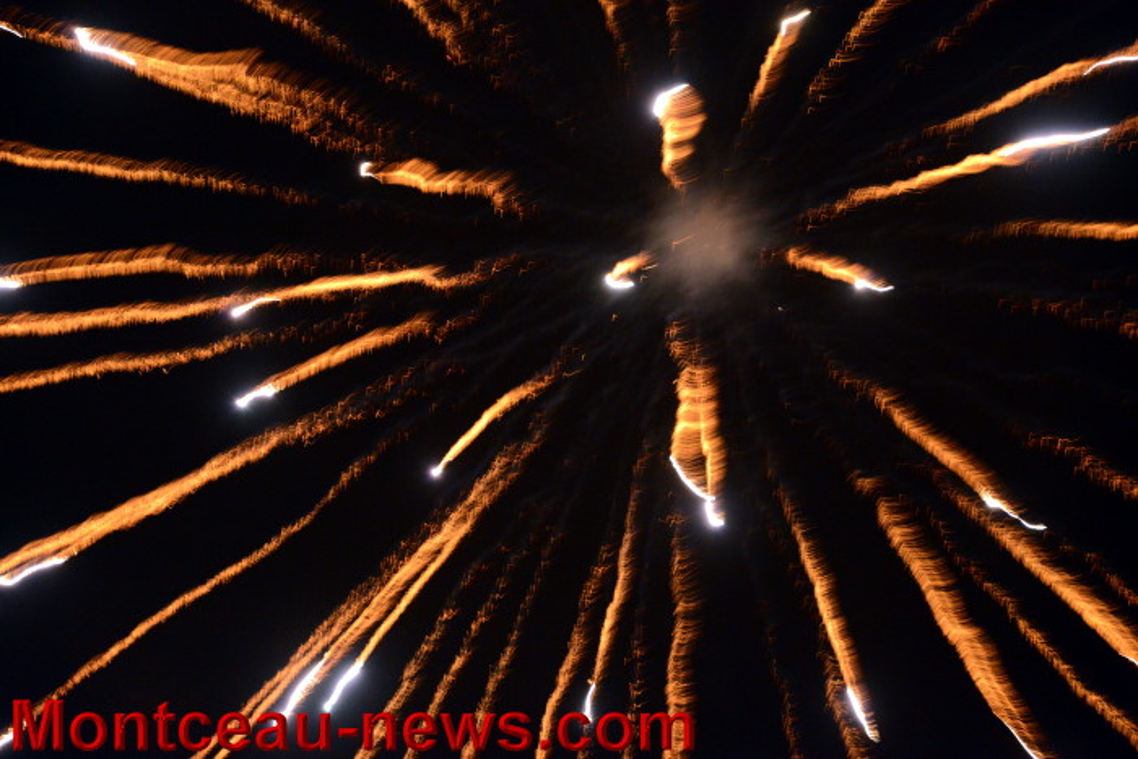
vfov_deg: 10.2
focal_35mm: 135
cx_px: 569
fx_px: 4268
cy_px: 380
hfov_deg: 15.2
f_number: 5.6
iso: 6400
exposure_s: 1/4
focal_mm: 135
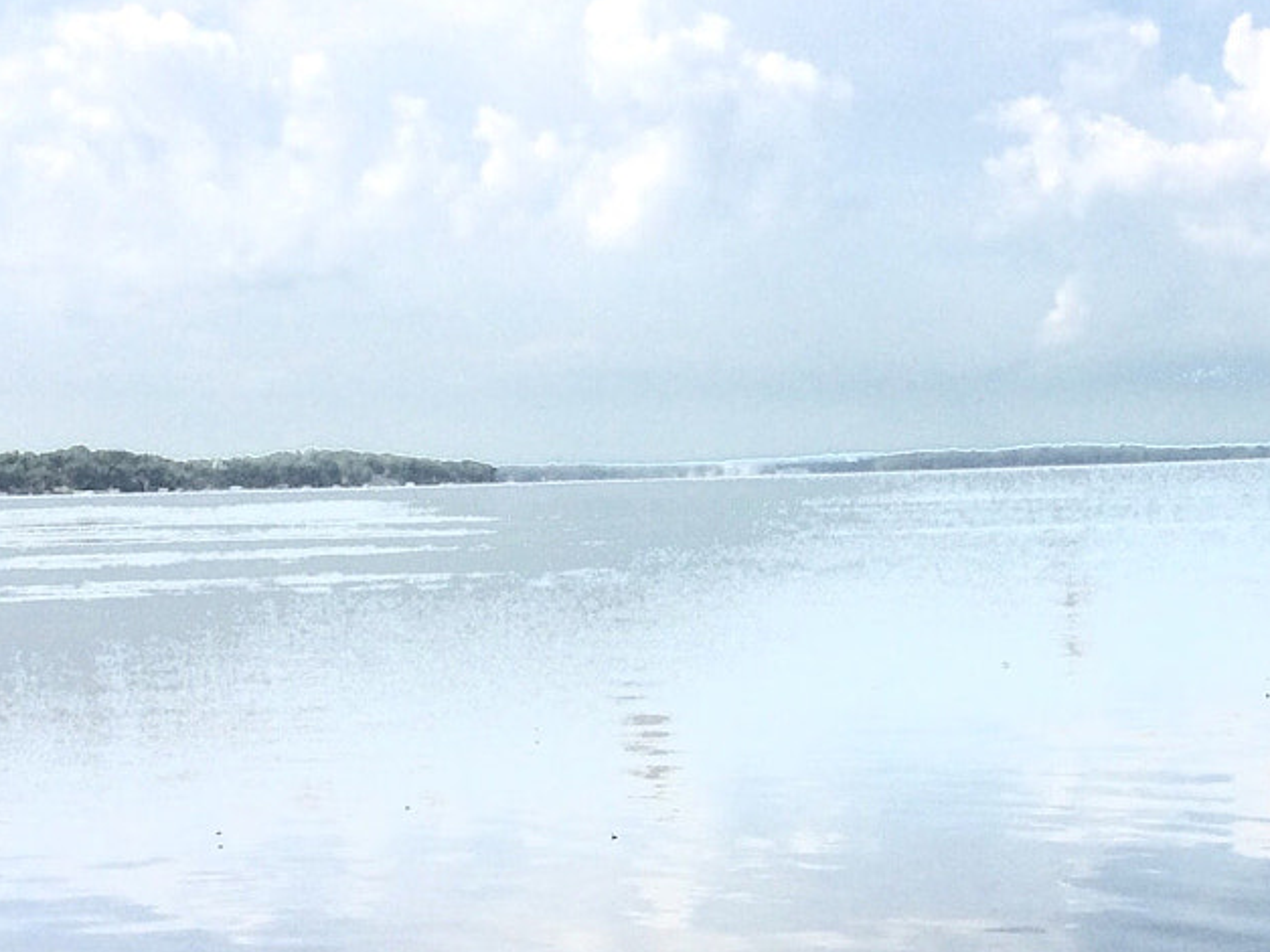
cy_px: 952
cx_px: 1001
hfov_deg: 25.9
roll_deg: +1.4
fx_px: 2714
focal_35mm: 74
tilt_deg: -12.5
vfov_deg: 19.3
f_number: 2.2
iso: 32
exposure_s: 1/2283
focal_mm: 4.15
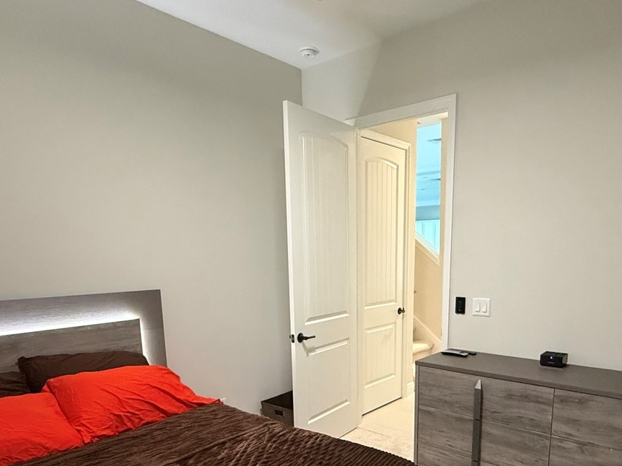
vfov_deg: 51.0
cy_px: 343
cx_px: 344
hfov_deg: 67.1
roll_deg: +0.5
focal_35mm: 26
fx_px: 467
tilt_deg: -11.3
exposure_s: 1/59
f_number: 2.2
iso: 800
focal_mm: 2.22
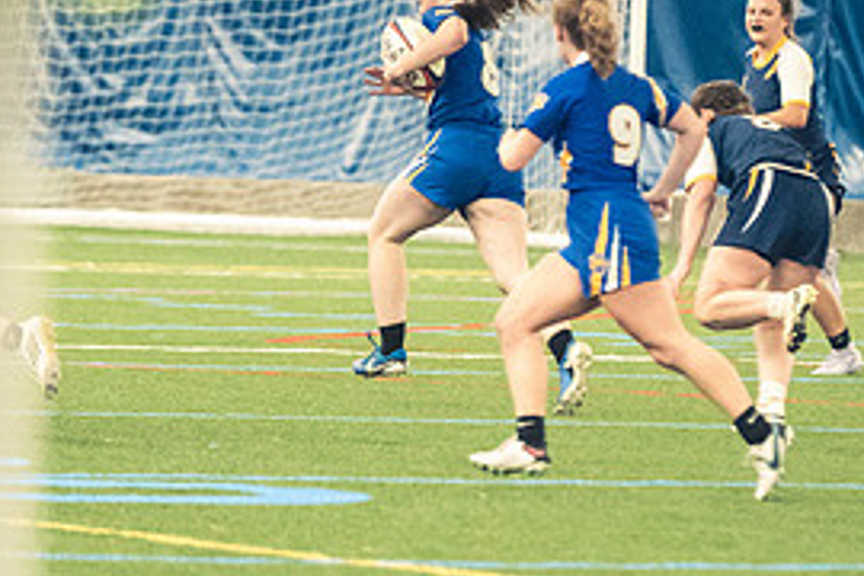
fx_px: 13895
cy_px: 384
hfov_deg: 3.6
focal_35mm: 579
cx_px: 400
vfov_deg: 2.4
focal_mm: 180
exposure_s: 1/500
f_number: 2.8
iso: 12800
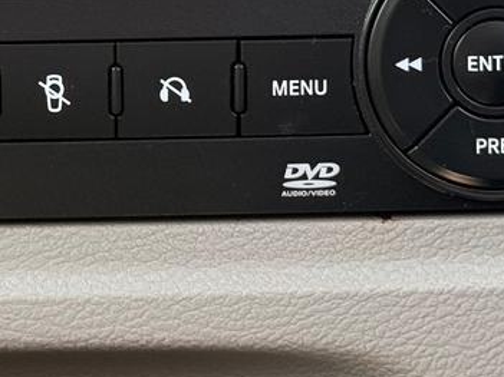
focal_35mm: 175
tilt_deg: -10.3
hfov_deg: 11.2
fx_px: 2547
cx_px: -11
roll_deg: -0.4
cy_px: -50
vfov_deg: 8.4
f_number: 1.78
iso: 160
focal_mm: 6.76
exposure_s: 1/104
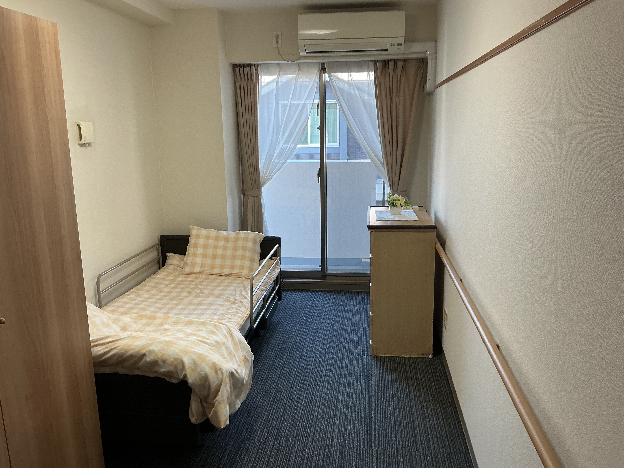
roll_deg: +0.6
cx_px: 312
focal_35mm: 29
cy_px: 234
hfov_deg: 61.7
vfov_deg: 48.2
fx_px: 523
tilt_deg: -13.4
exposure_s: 1/100
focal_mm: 3
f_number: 1.8
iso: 64
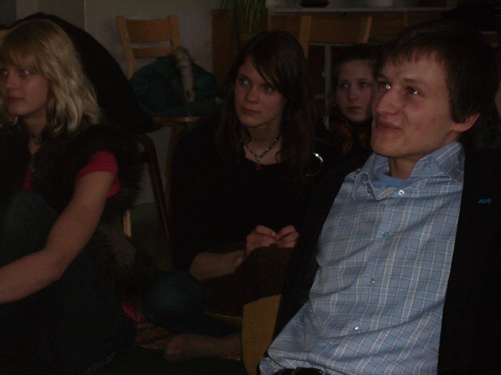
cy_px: 188
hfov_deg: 18.7
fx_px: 1520
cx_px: 250
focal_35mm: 105
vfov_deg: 14.1
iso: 200
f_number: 4.8
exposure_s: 1/60
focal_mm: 17.4
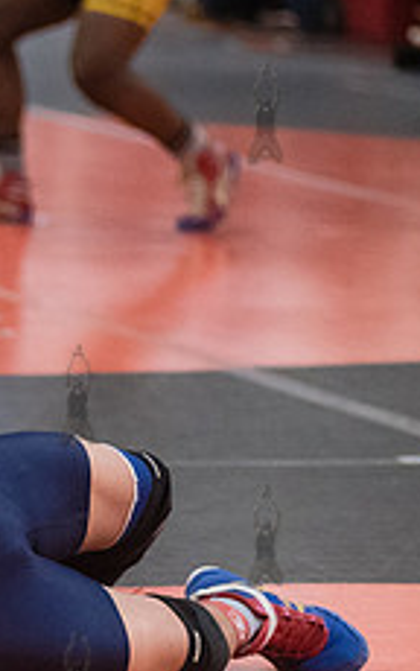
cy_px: 535
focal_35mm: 404
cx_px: -300
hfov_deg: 3.2
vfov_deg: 5.2
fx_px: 7390
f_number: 3.2
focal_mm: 135
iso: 8000
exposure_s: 1/500
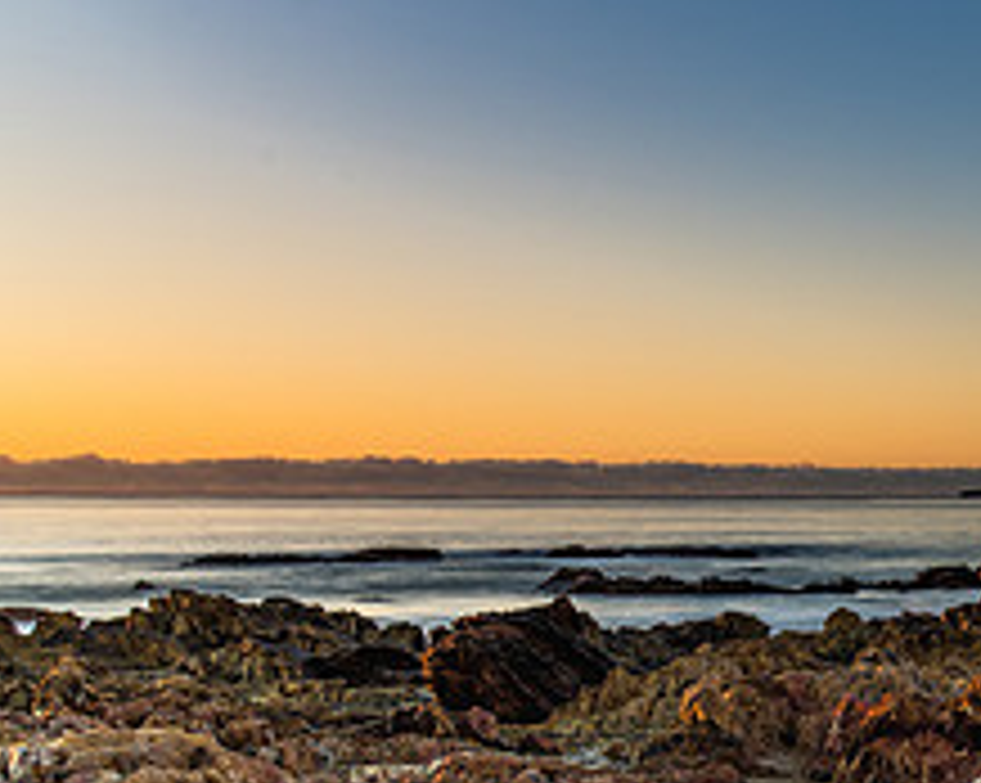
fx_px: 1740
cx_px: 1228
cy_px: 614
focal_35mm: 60
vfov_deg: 25.0
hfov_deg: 27.1
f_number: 10
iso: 100
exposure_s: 4
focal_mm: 24
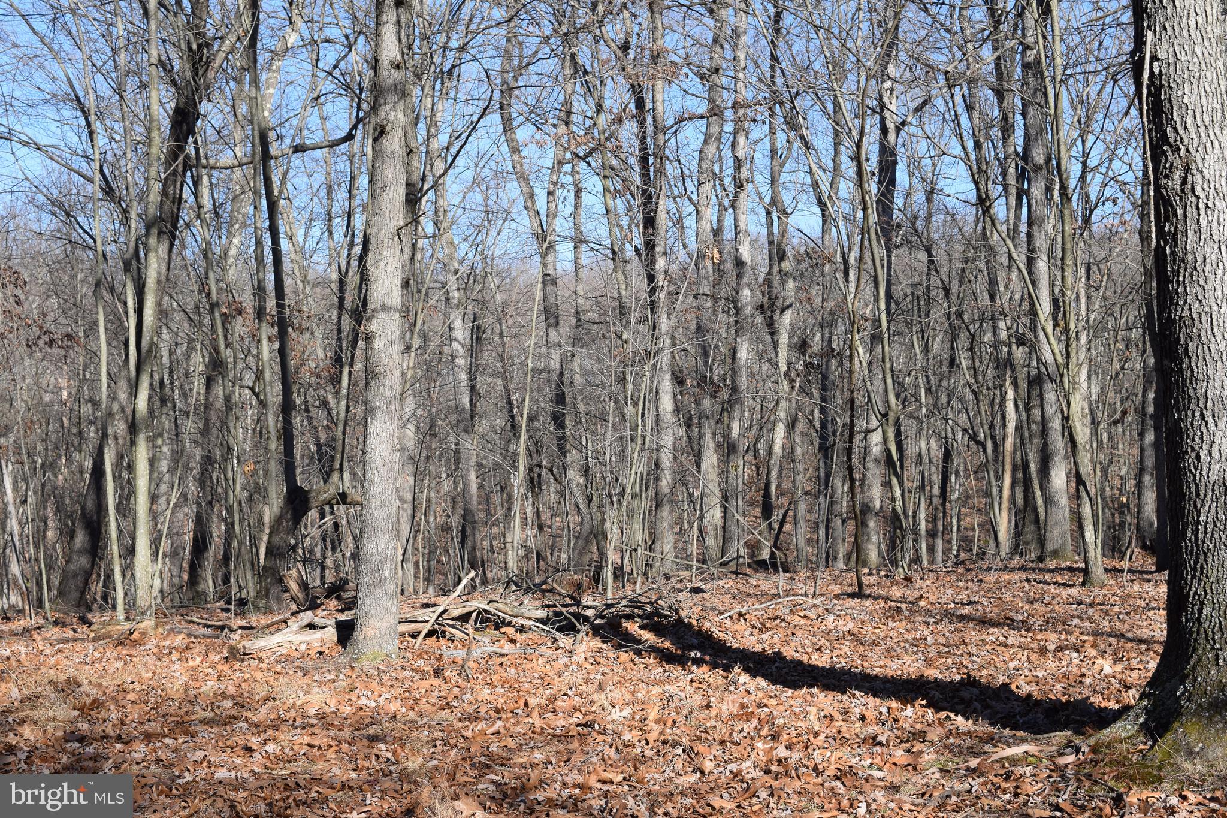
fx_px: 1789
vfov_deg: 25.7
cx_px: 614
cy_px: 409
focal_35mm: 52
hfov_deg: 37.9
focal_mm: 35
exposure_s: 1/320
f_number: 9
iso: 200
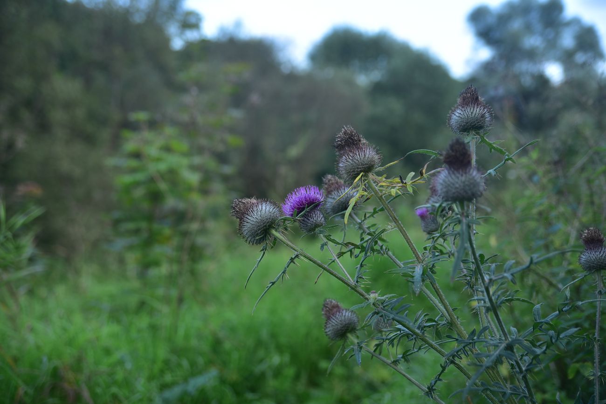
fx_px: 842
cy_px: 202
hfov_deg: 39.6
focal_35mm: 50
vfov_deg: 27.0
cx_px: 303
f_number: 3.2
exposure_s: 1/125
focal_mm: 50
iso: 200
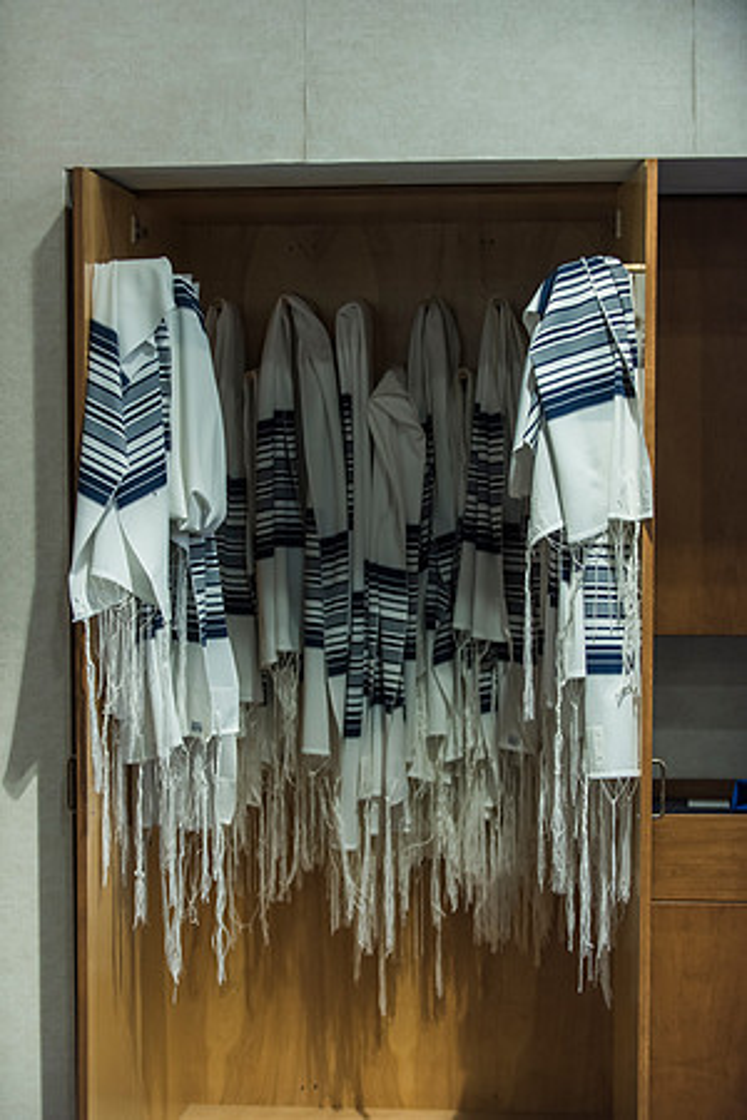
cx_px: 374
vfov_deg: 25.4
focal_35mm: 80
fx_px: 2490
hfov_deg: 17.1
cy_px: 560
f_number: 2.8
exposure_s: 1/80
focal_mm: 80
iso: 1000
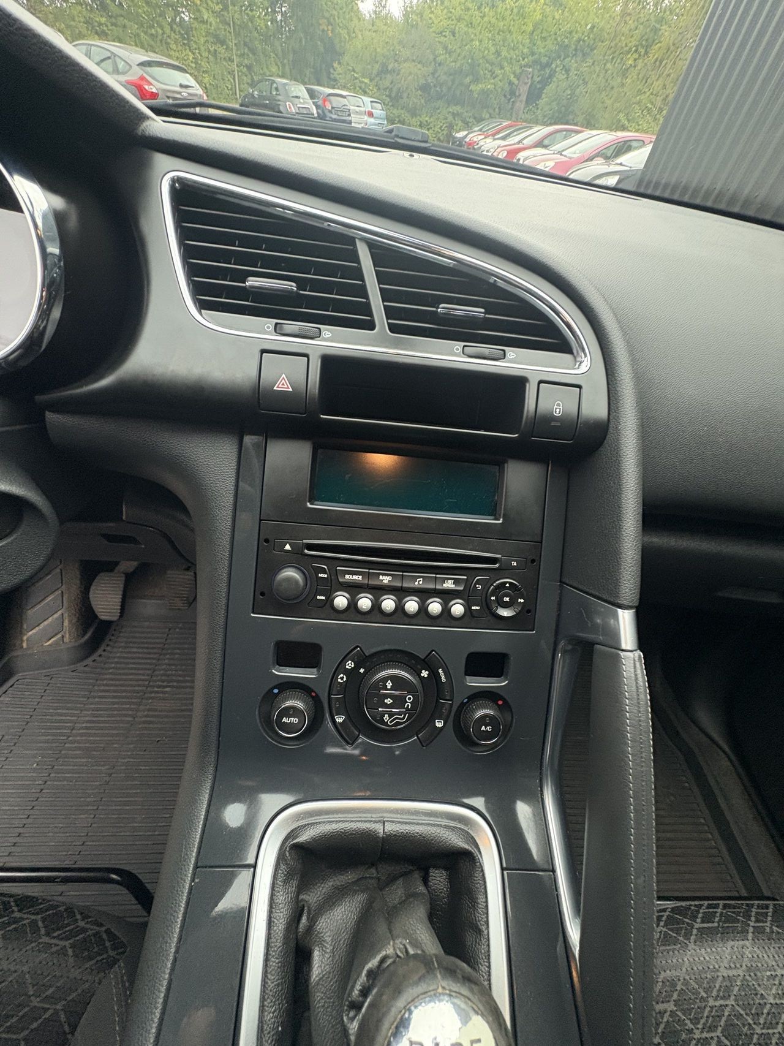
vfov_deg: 102.1
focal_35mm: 14
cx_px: 392
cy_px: 523
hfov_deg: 85.7
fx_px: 423
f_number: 2.2
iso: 320
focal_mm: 2.22
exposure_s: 1/60
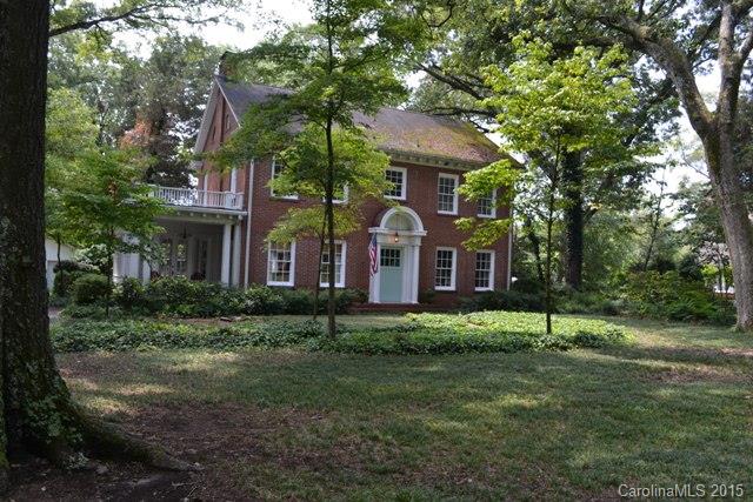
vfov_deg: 48.0
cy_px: 251
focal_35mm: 27
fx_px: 565
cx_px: 376
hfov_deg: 67.4
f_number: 5.6
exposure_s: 1/125
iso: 180
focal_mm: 18
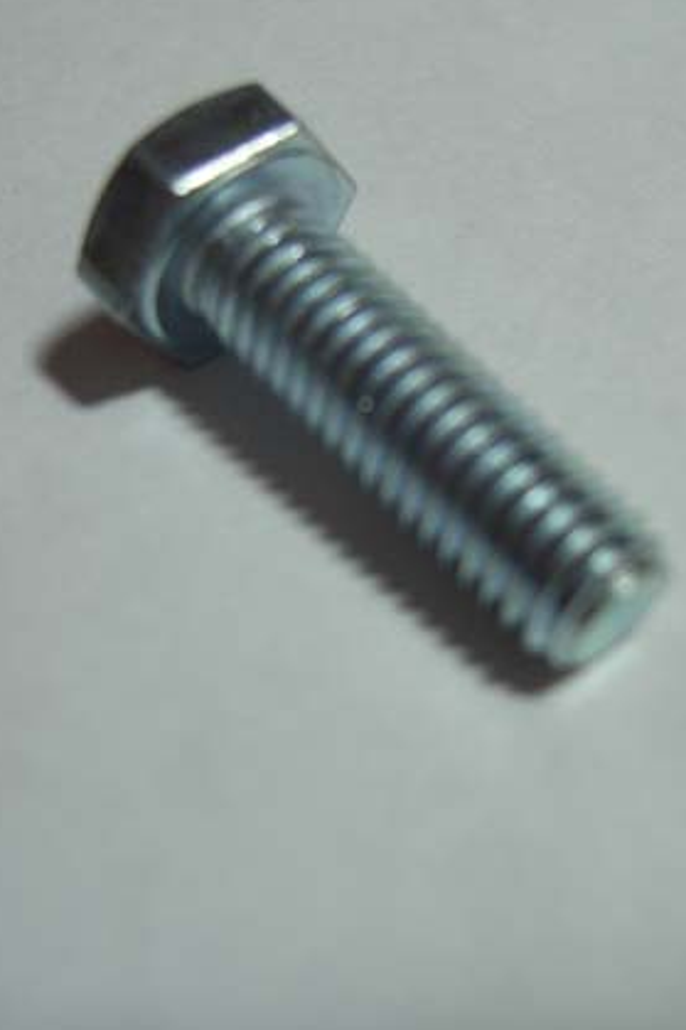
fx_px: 1773
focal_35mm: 62
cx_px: 416
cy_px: 455
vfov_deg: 32.4
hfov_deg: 21.9
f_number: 2.8
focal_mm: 8
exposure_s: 1/60
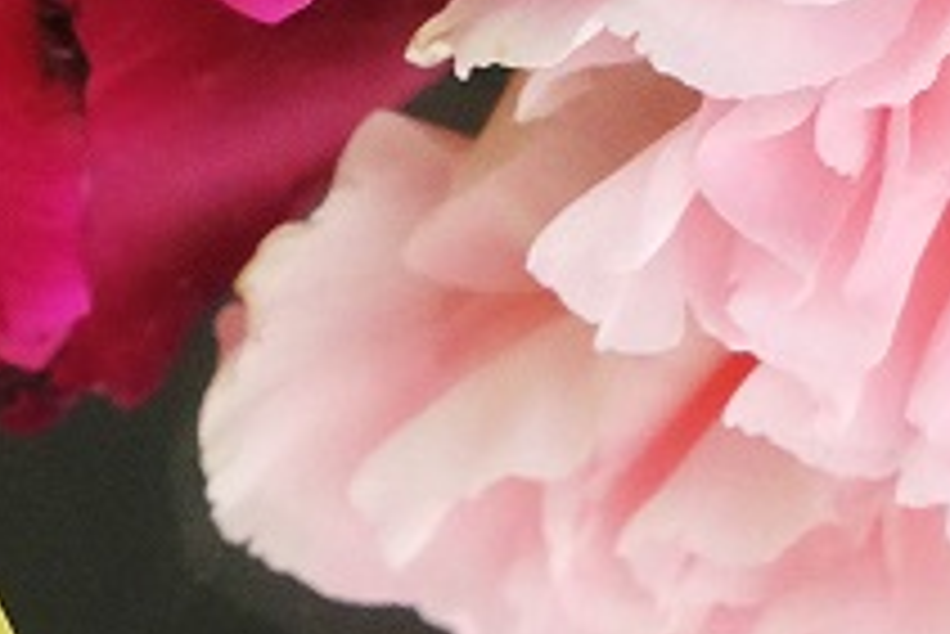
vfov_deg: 2.2
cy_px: -103
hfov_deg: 3.3
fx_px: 16504
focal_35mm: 625
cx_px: -666
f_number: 11
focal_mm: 58.6
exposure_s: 1/85
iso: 1250
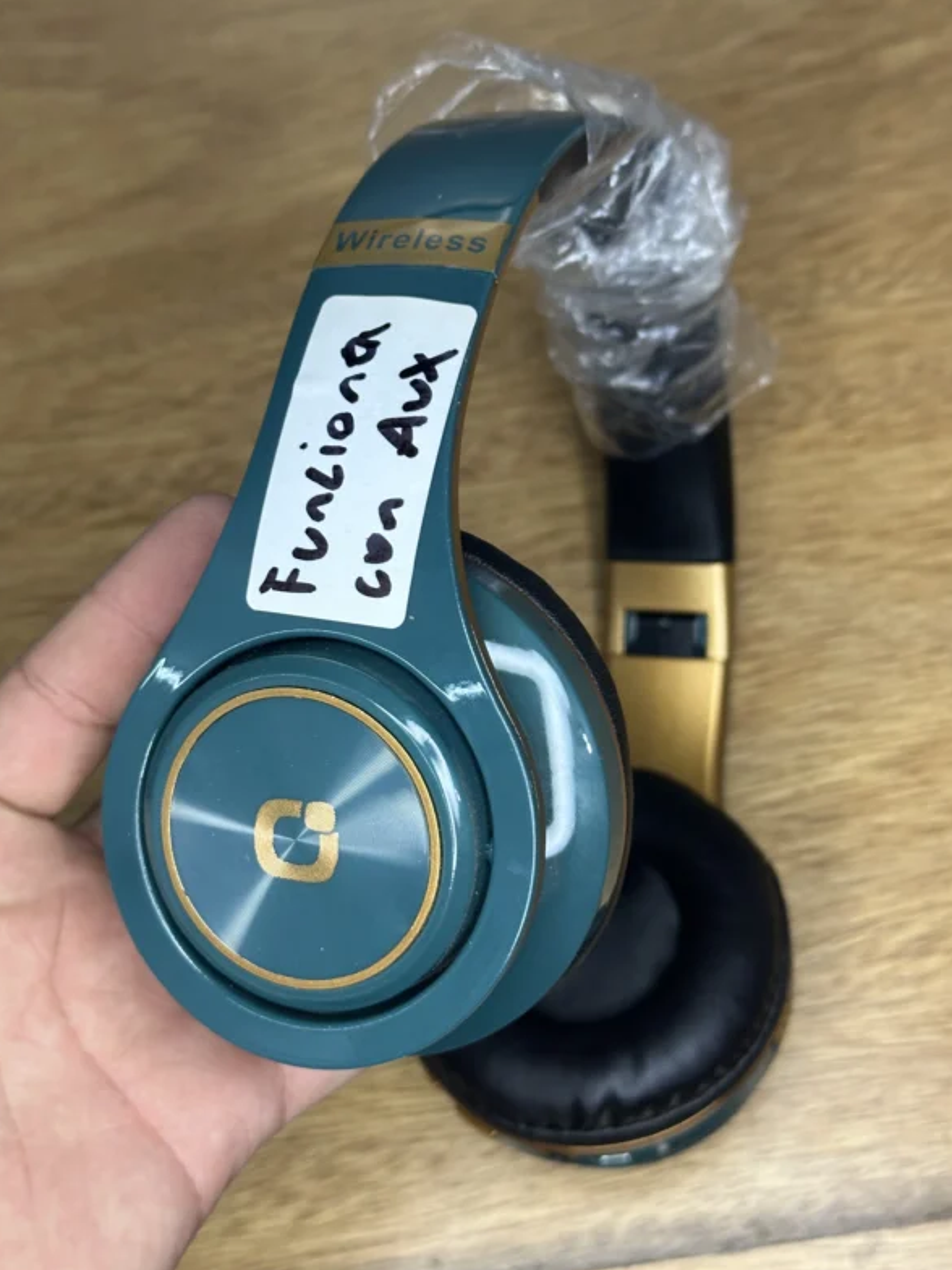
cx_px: 474
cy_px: 630
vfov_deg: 38.9
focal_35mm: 49
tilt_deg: -67.7
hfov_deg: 29.7
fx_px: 1797
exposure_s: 1/50
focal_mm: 6.86
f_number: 1.78
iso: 200
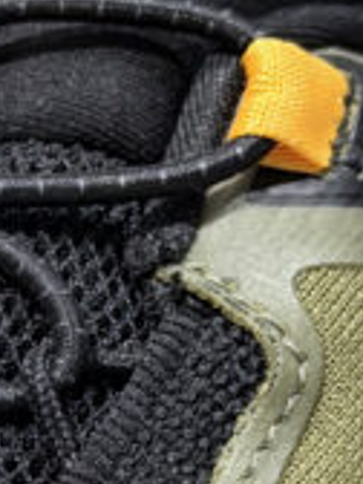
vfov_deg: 8.6
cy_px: 461
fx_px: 3202
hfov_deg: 6.4
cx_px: -190
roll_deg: +14.0
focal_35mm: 229
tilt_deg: -20.3
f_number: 1.78
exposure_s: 1/30
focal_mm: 6.76
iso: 500
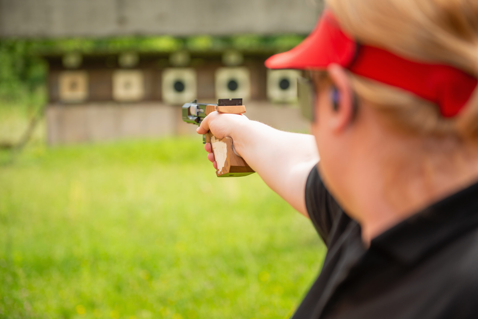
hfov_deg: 28.4
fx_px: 943
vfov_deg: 19.2
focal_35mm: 71
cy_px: 159
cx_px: 242
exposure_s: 1/400
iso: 100
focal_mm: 70
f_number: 2.8
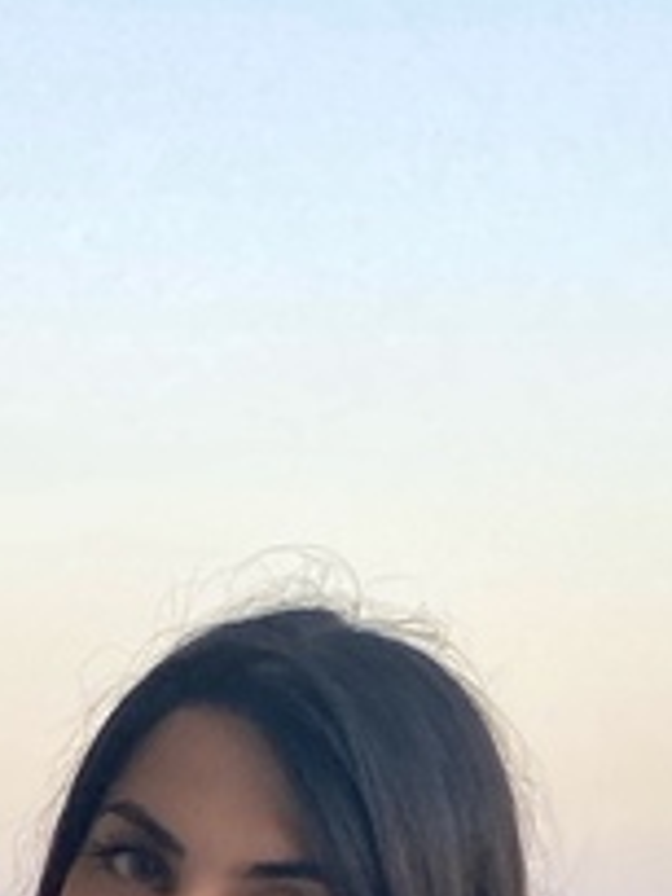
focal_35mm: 117
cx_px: 246
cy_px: 1489
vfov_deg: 15.1
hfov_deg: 12.7
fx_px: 3028
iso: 64
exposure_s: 1/121
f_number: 1.8
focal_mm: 4.25
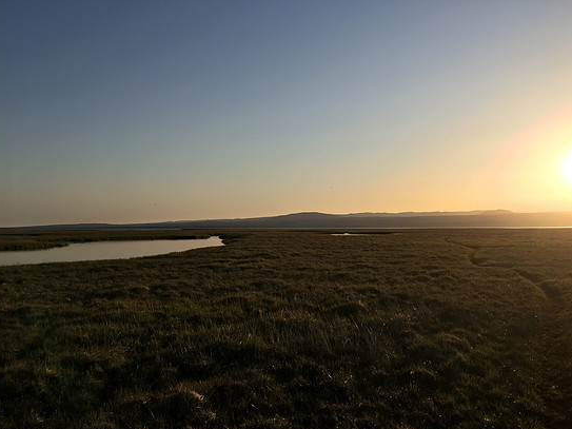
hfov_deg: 58.4
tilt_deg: +0.6
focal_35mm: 31
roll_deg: +0.9
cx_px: 278
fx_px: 512
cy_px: 227
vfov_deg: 45.4
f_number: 2.2
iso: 25
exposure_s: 1/1876
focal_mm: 4.15
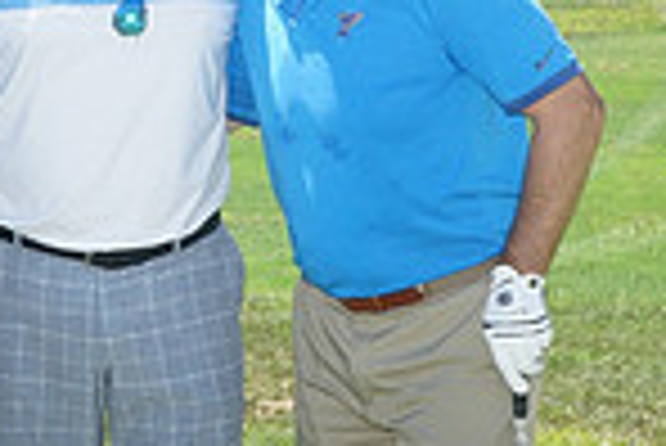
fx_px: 2981
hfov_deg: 12.7
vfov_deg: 8.5
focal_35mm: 161
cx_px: 126
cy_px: 259
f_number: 18
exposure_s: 1/200
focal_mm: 41
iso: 800
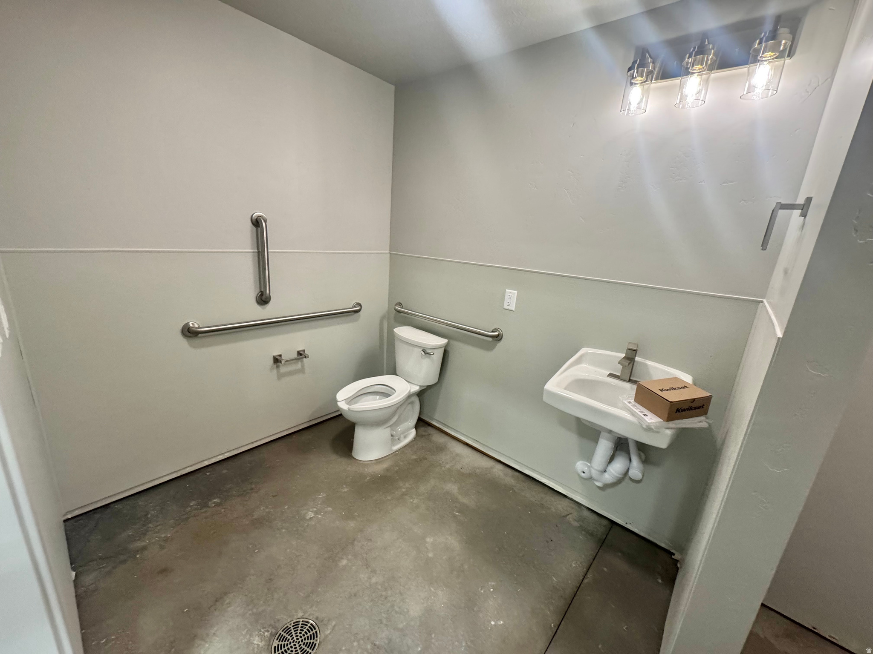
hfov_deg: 102.1
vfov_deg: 85.7
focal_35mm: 14
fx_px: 353
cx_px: 436
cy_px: 327
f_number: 2.2
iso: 320
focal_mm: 2.22
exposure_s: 1/120
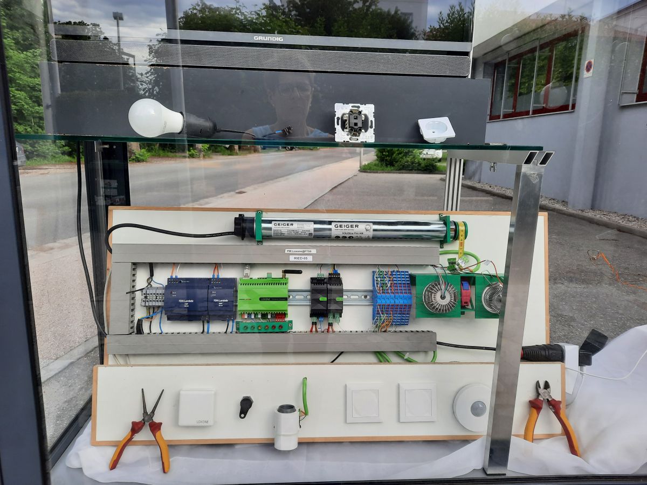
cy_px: 242
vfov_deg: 54.9
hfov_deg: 69.4
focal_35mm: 25
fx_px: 467
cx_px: 324
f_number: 2
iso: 32
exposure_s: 1/225
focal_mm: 4.6
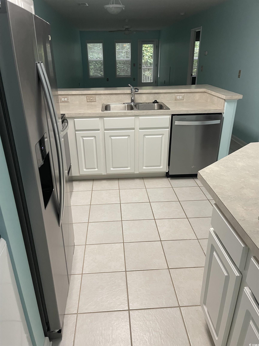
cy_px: 173
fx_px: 249
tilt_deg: -24.8
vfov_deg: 69.4
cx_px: 130
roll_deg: +1.3
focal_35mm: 25
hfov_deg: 54.9
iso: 200
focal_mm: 5.1
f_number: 1.6
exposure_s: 1/60
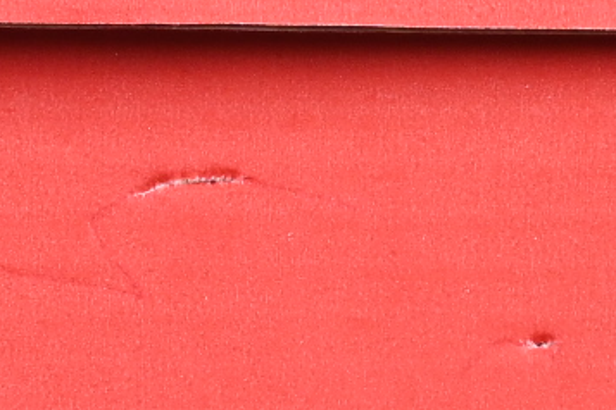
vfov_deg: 2.3
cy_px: -9
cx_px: -240
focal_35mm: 585
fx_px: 10009
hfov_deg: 3.5
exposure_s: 1/60
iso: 160
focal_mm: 50
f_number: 6.3
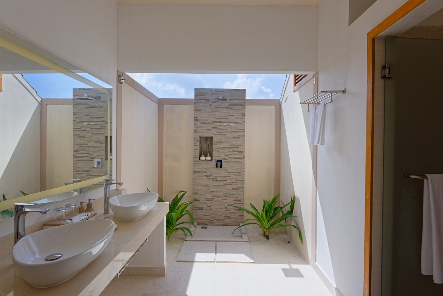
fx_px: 234
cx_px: 222
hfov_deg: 86.9
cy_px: 148
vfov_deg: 64.6
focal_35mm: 19
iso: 200
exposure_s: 1/500
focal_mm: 19
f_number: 13
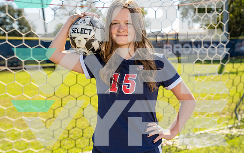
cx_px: 121
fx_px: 353
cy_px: 71
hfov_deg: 38.2
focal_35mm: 53
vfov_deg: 24.4
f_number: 4.5
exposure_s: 1/250
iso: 100
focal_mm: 51
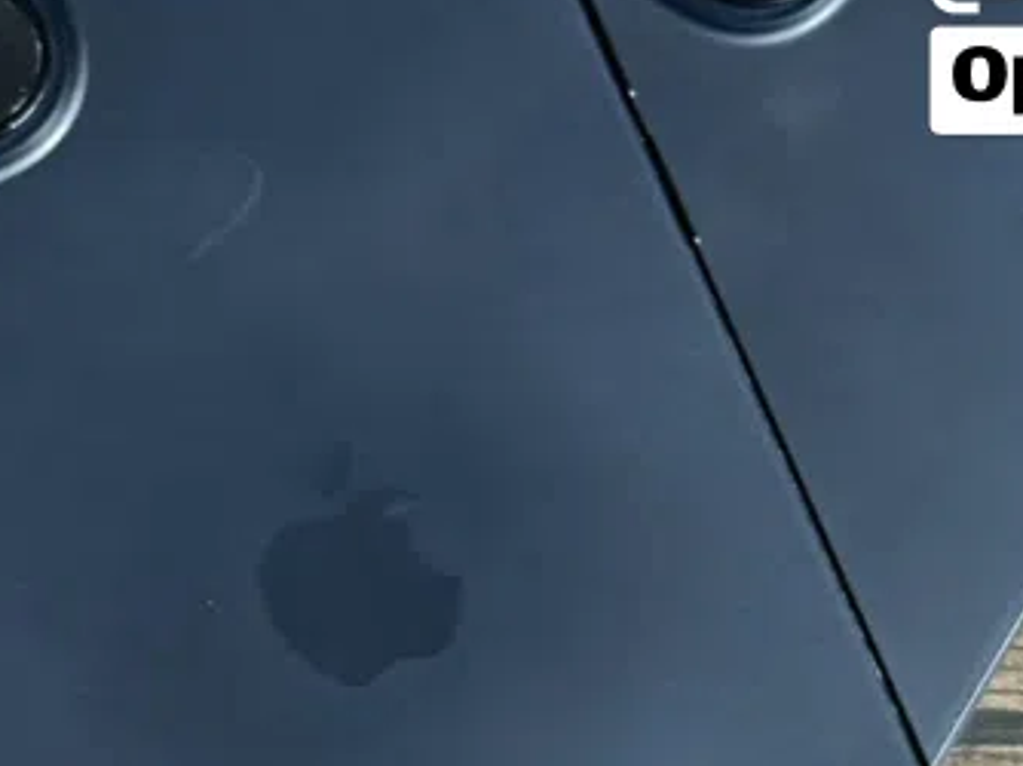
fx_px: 2717
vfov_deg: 16.0
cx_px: 469
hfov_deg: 21.3
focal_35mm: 92
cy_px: 576
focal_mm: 6.76
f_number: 1.78
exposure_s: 1/54
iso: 250
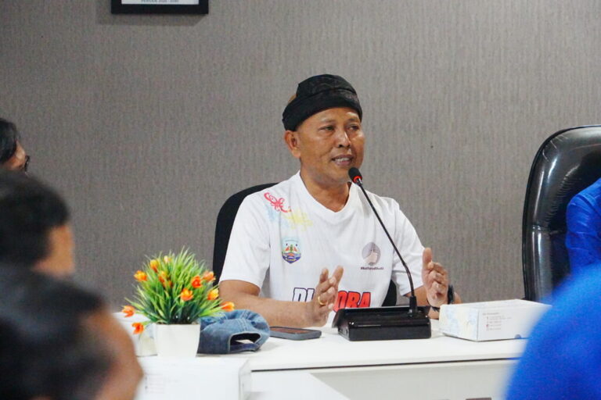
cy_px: 200
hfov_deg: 16.8
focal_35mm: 122
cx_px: 300
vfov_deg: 11.2
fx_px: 2037
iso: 32000
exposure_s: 1/100
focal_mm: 122
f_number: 6.3
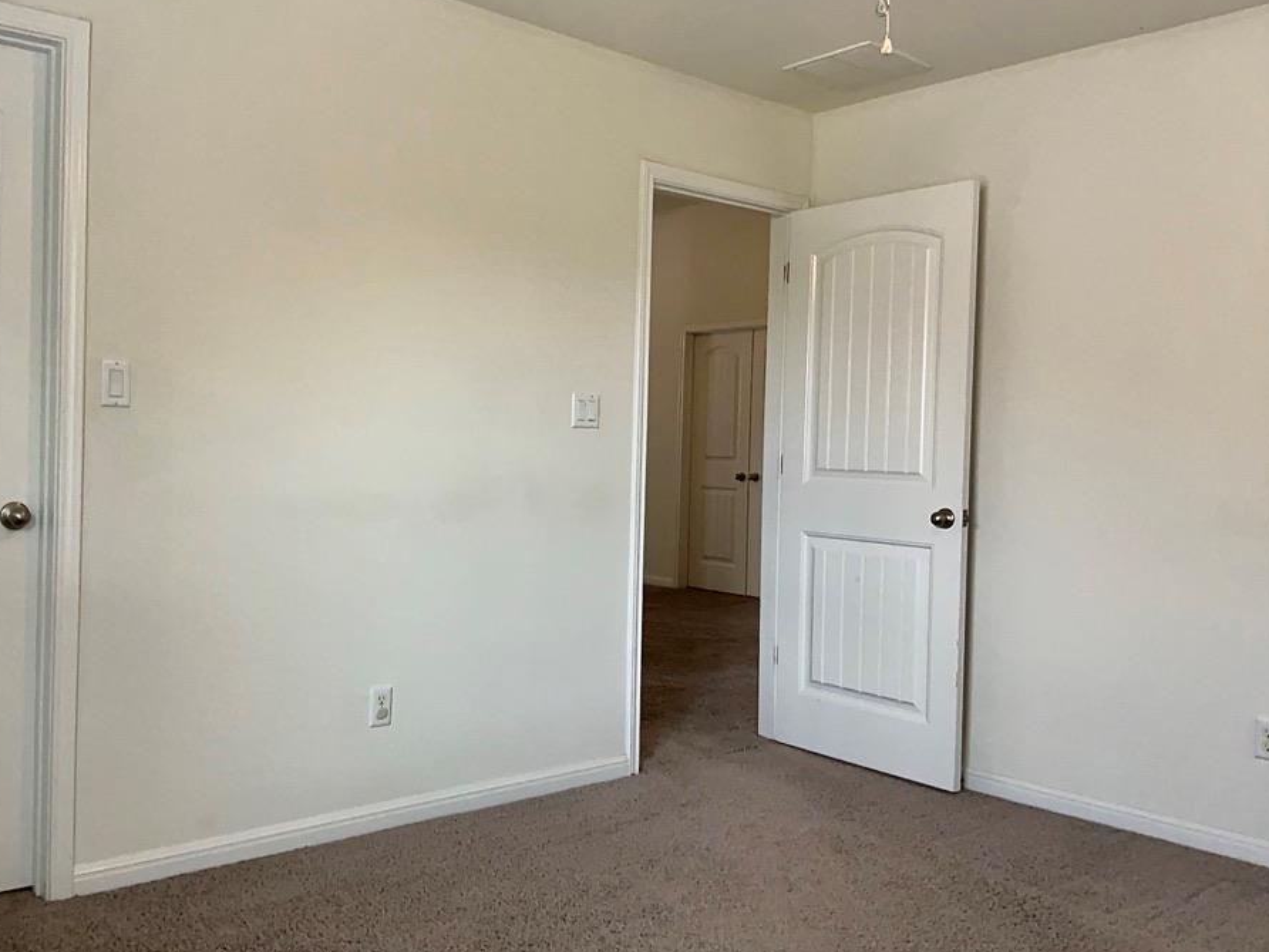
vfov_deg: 45.4
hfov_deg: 58.1
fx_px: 1136
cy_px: 460
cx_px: 548
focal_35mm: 31
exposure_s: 1/60
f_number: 1.8
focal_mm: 3
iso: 80
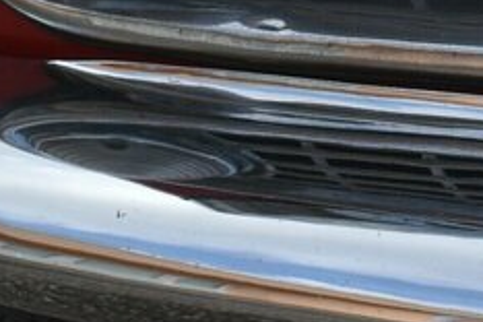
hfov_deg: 8.4
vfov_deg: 5.6
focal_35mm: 239
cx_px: 824
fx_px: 3200
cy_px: -353
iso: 125
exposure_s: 1/250
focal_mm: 31
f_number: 8
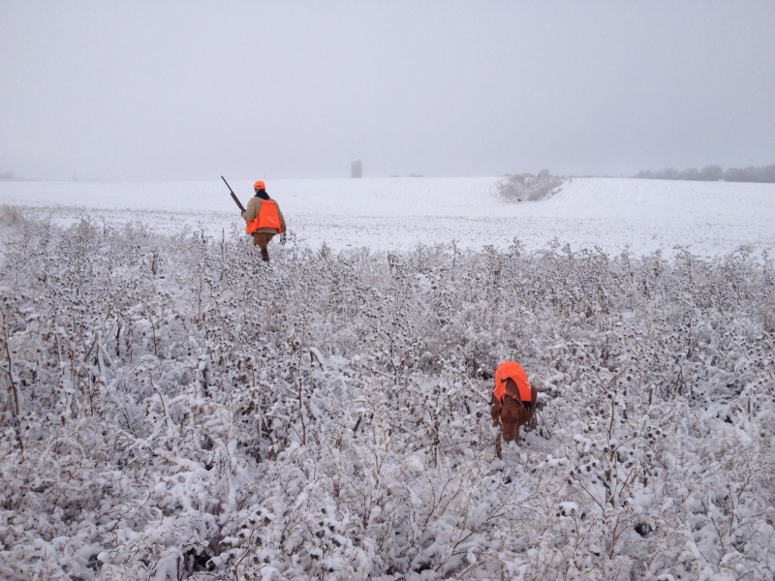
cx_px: 388
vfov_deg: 40.7
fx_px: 784
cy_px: 290
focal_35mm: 35
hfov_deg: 52.6
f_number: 2.4
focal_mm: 4.28
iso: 50
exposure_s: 1/3460
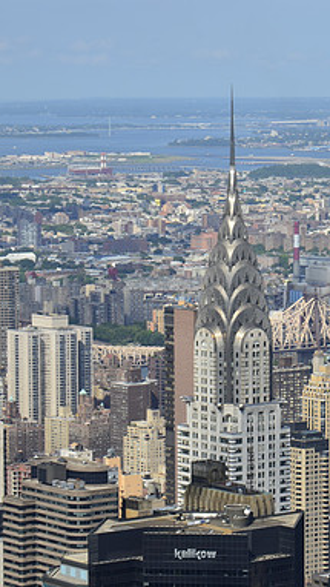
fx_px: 2407
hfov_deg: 7.8
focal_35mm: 155
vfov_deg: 13.9
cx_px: 298
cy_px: 294
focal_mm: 65
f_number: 11
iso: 100
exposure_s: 1/125
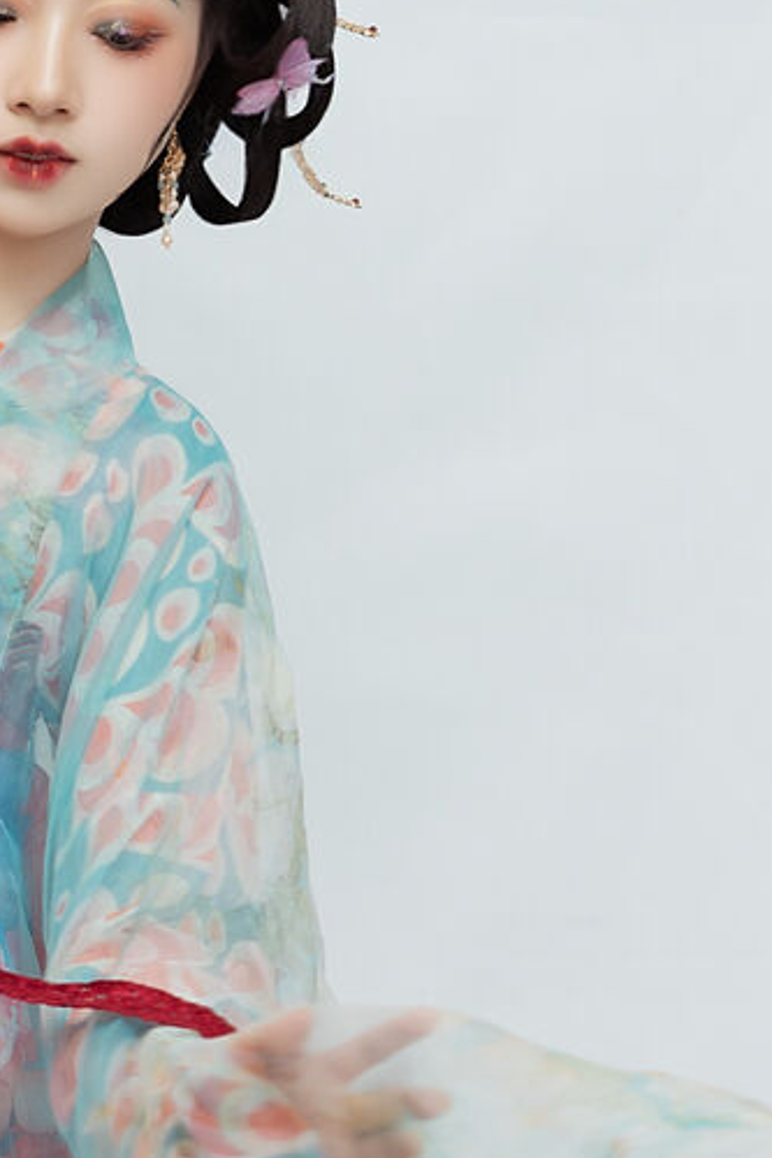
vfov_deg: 11.4
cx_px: -9
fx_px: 5794
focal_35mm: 180
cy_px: 494
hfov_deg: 7.6
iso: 100
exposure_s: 1/125
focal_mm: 50
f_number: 2.8
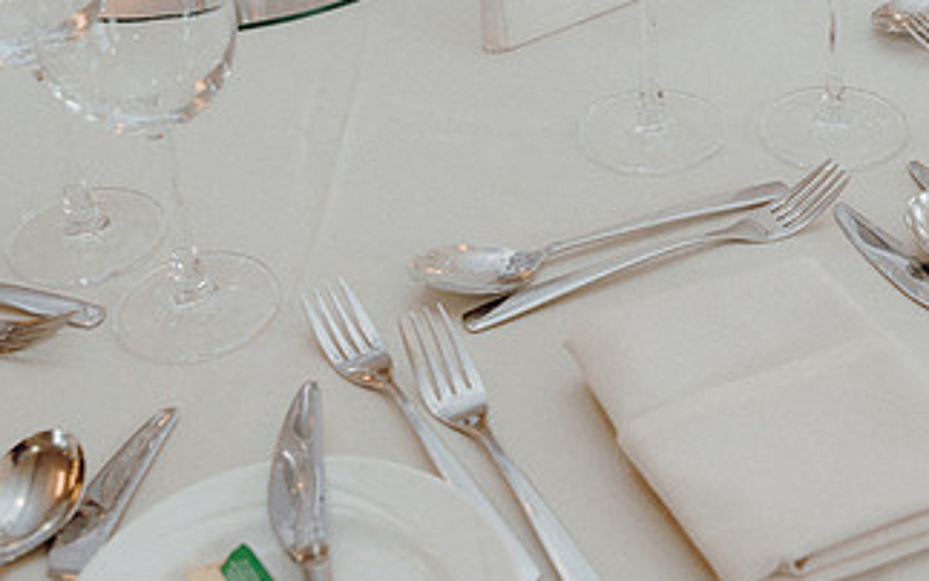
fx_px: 1671
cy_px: 165
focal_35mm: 66
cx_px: 618
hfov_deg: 30.8
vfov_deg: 19.6
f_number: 3.5
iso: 500
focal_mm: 24
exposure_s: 1/160
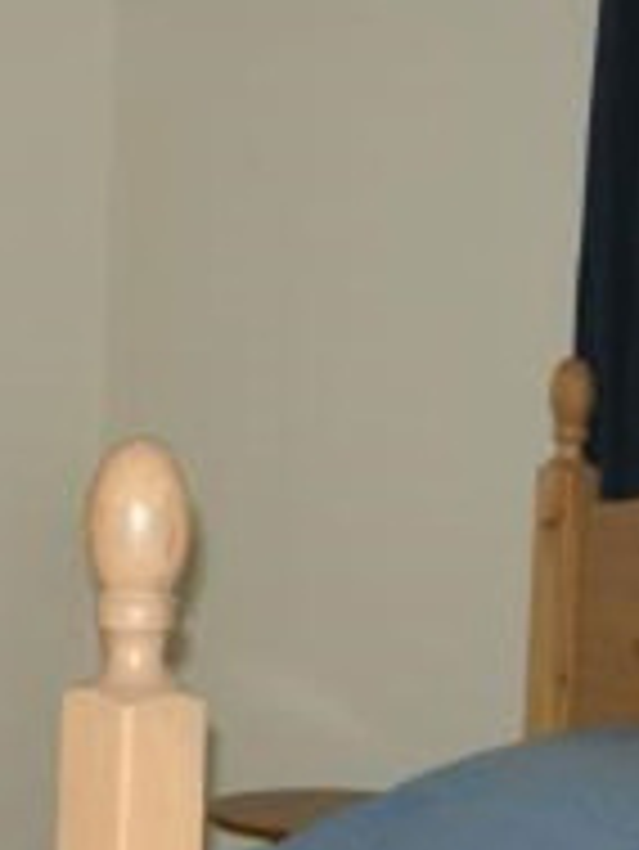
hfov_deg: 12.1
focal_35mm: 122
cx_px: 171
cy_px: 675
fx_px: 2999
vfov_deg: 16.0
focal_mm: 7.5
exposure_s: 1/30
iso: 83
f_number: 2.7
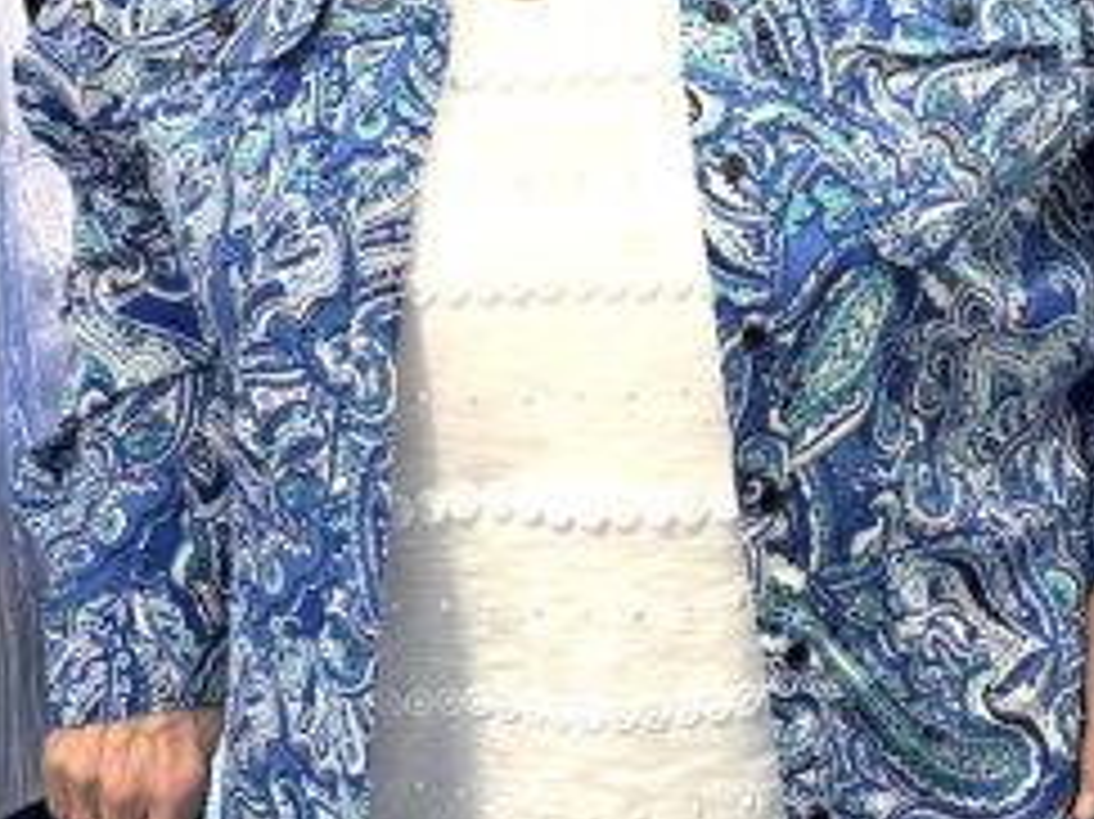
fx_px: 3190
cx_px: 1126
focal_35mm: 101
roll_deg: -1.1
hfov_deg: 18.9
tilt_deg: -4.9
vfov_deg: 13.4
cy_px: -585
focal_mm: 6.76
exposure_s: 1/60
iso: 250
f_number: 1.78
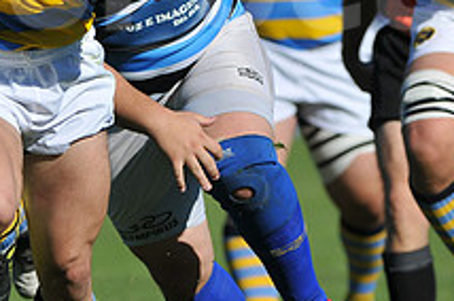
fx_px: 15337
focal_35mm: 1218
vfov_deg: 1.1
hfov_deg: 1.7
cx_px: 15
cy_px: -41
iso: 200
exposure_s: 1/4000
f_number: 3.5
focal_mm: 300
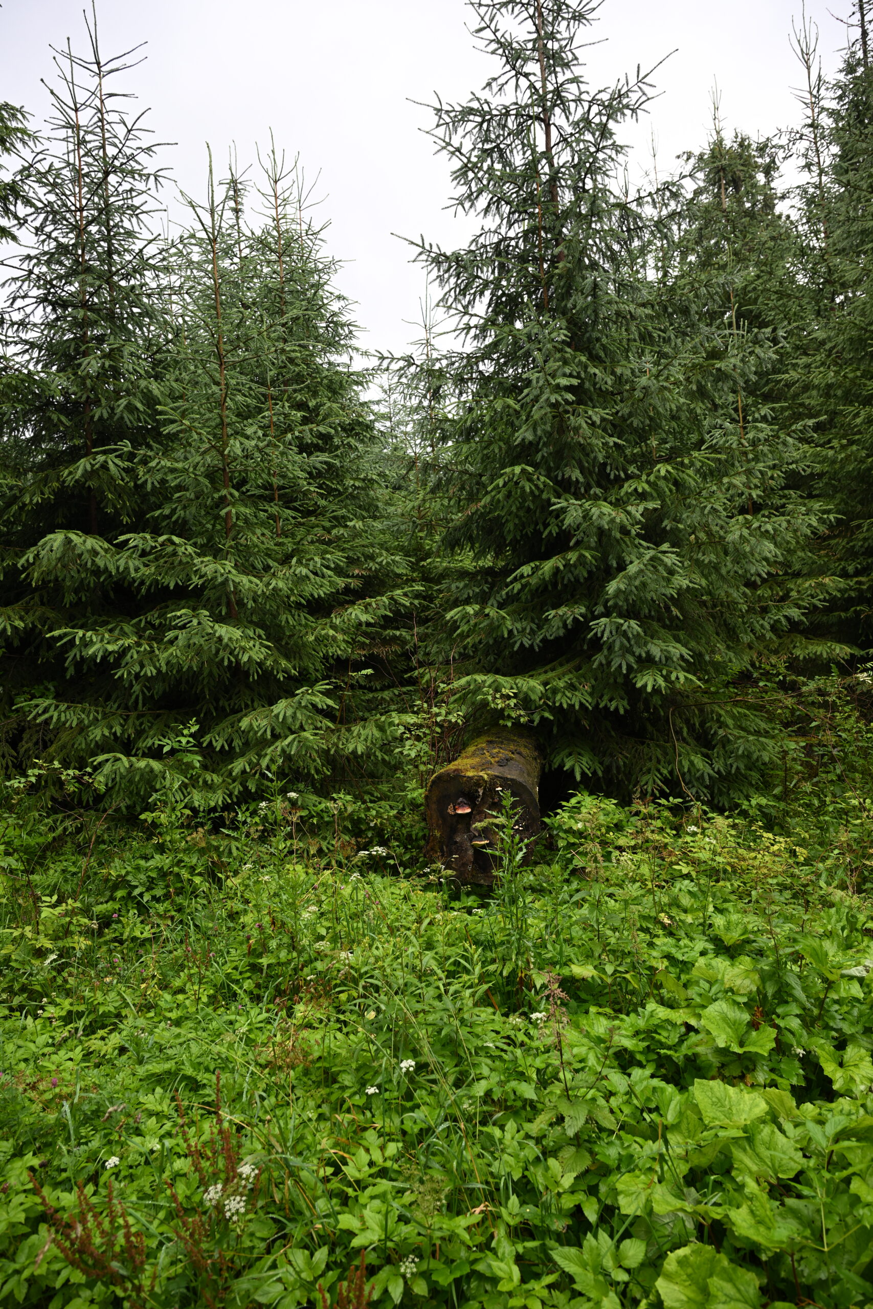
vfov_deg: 73.7
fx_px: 873
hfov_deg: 53.1
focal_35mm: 24
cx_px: 436
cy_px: 654
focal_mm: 24
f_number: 4.5
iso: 100
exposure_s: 1/80
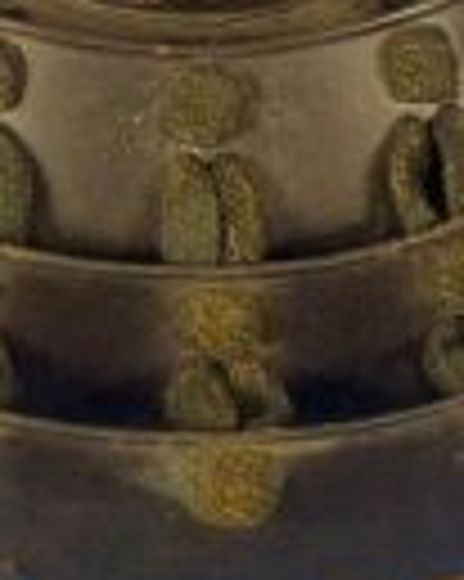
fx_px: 2131
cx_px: 207
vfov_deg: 14.7
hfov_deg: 12.4
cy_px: -211
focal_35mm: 124
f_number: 3.9
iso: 400
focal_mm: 7.4
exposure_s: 1/60
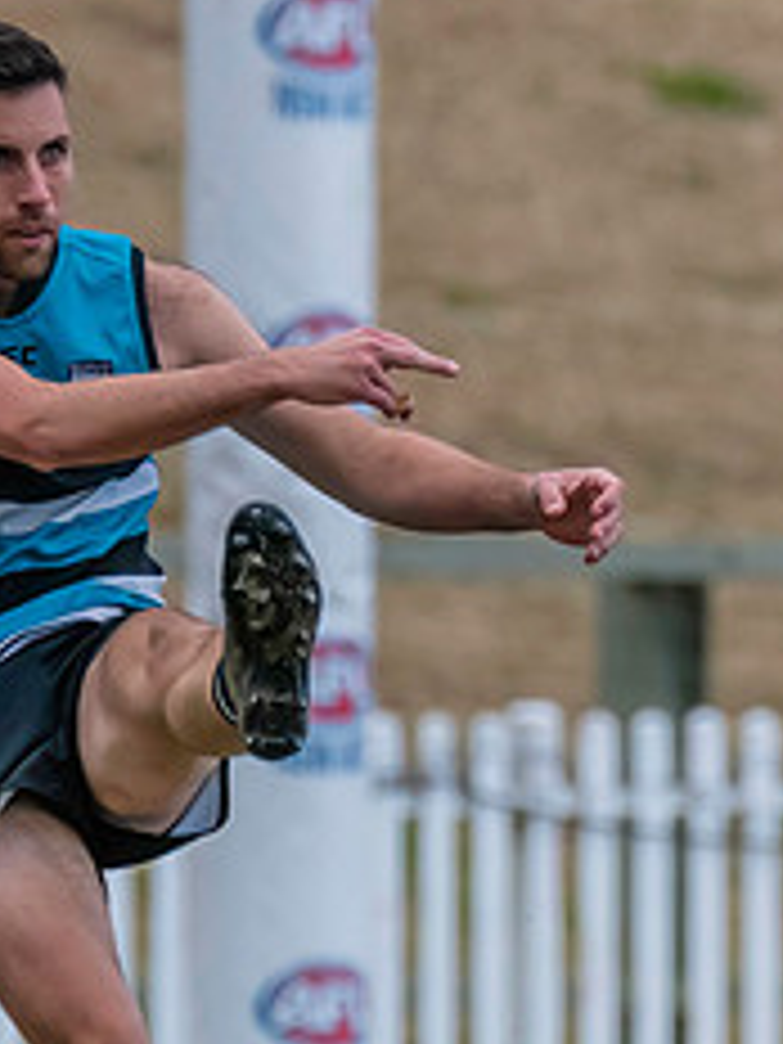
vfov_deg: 1.0
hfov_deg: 0.8
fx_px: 58208
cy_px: 688
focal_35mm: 1930
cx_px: 2
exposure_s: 1/2000
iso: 1600
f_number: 6.3
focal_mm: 500
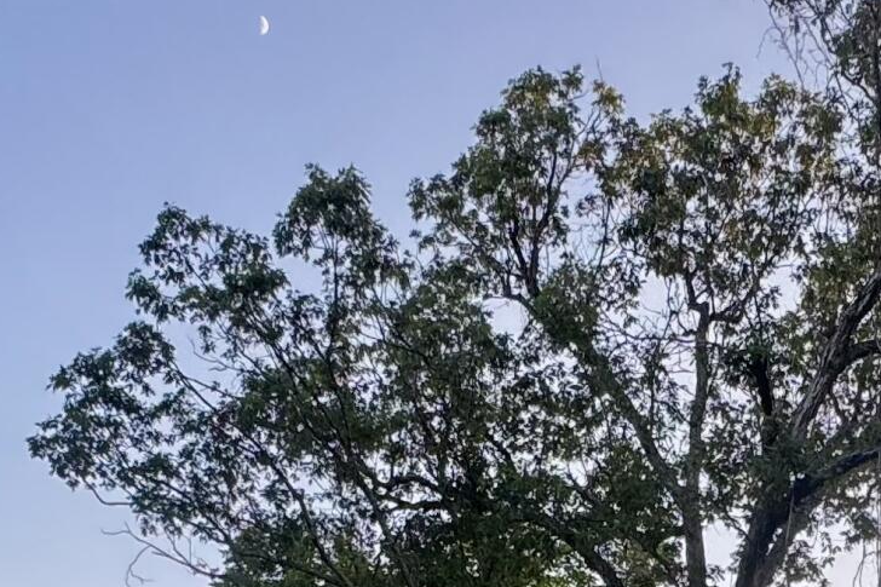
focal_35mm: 60
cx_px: 627
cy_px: 951
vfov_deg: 19.0
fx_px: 1468
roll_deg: -1.1
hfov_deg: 32.9
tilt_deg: +3.4
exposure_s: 1/112
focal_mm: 2.22
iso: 40
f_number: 2.2
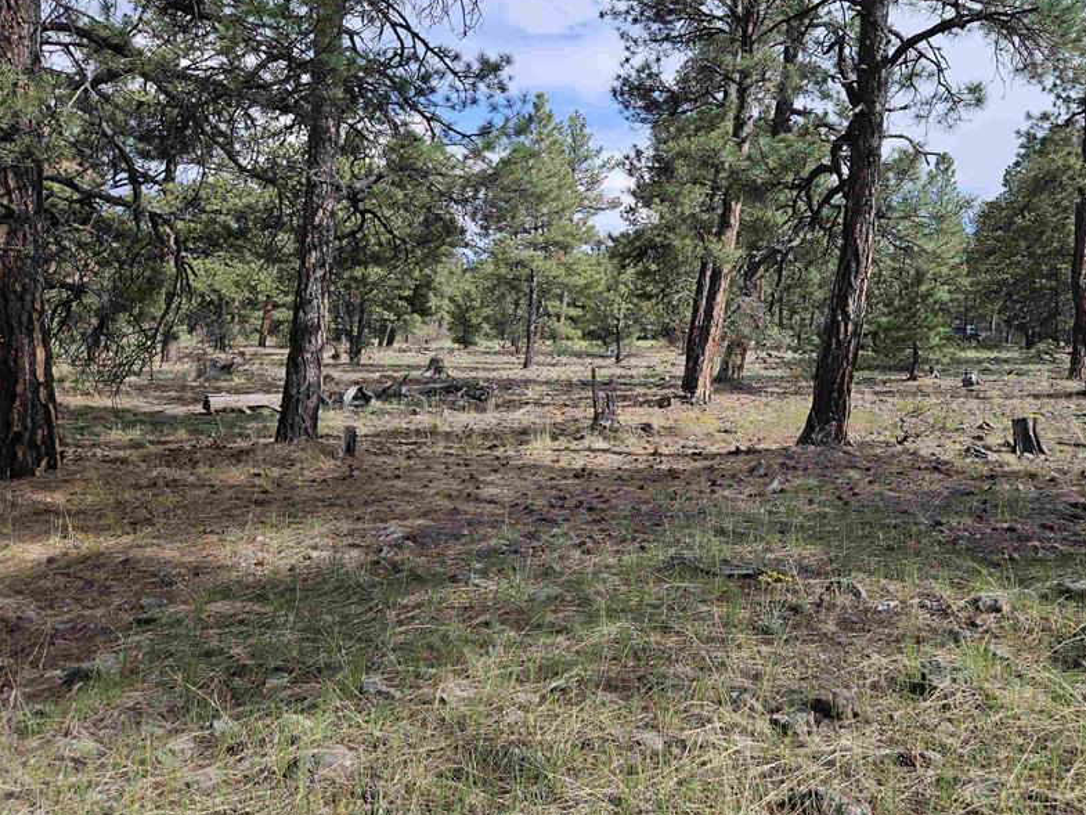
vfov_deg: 46.6
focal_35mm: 30
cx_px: 653
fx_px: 941
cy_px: 335
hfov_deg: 59.5
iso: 25
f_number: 1.8
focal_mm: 5.4
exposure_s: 1/1354
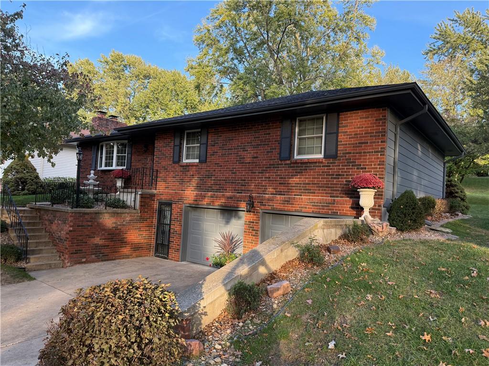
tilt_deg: +2.7
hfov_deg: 71.6
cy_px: 183
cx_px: 244
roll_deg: -3.2
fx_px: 339
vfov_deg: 56.8
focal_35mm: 24
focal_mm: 6.76
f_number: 1.78
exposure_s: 1/269
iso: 100
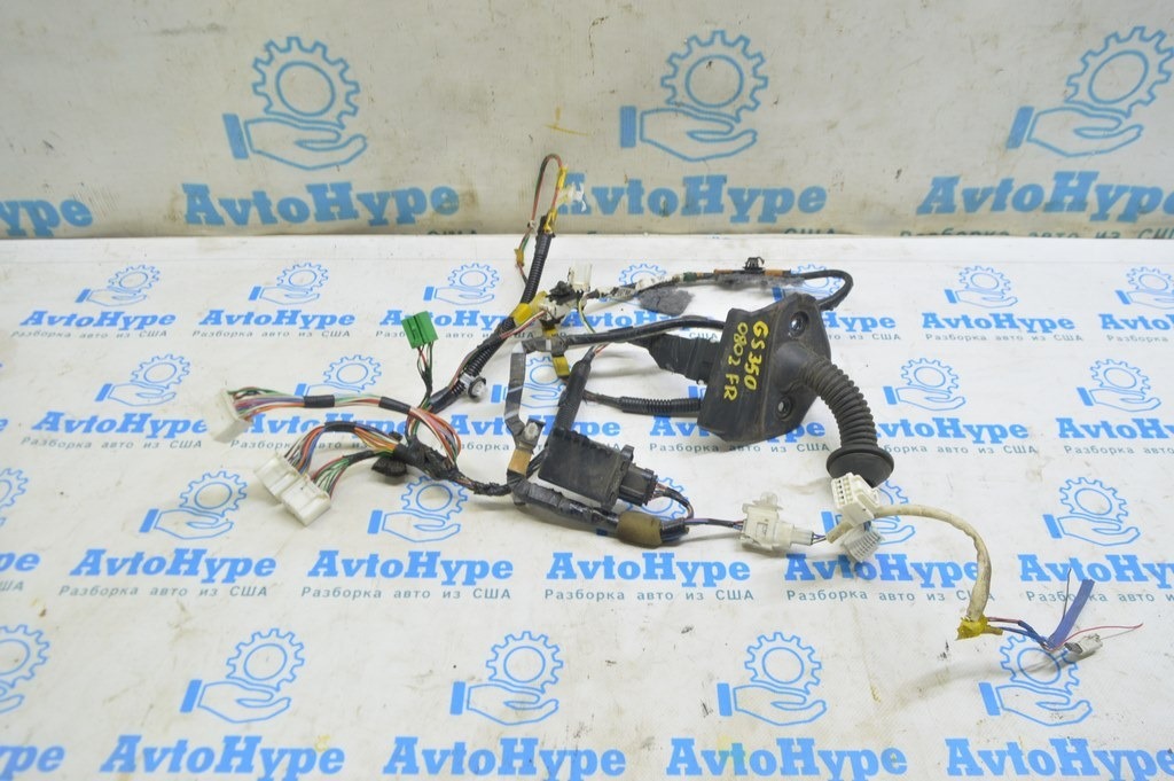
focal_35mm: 27
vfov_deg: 47.9
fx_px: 880
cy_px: 390
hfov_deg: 67.4
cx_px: 587
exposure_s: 1/15
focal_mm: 18
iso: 400
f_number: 5.6
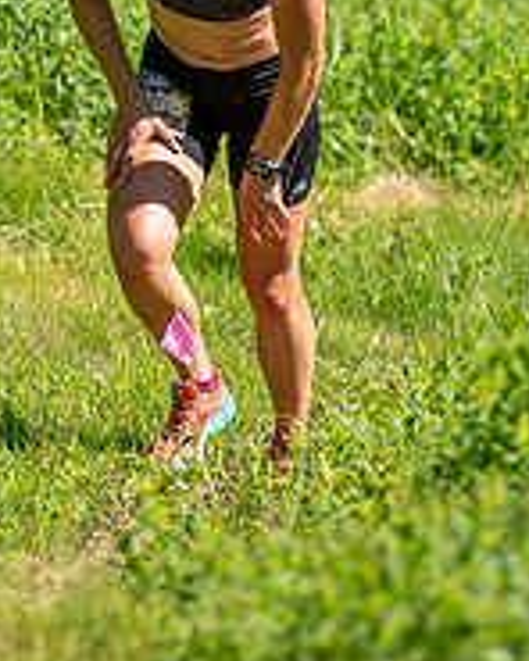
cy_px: 52
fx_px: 11547
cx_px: 0
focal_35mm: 590
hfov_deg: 2.6
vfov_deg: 3.3
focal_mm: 200
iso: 100
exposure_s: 1/640
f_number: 3.5
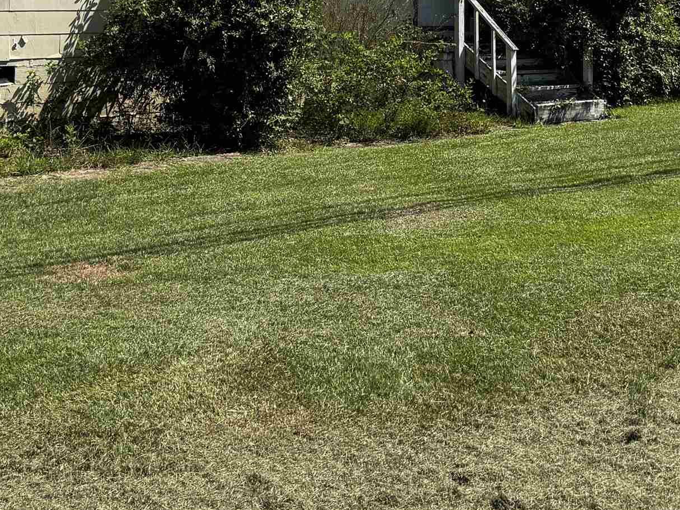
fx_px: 1198
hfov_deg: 31.6
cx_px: 278
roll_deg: -0.2
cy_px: -59
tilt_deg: +1.6
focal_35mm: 61
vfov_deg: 22.6
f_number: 1.78
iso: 80
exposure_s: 1/3597
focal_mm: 6.76
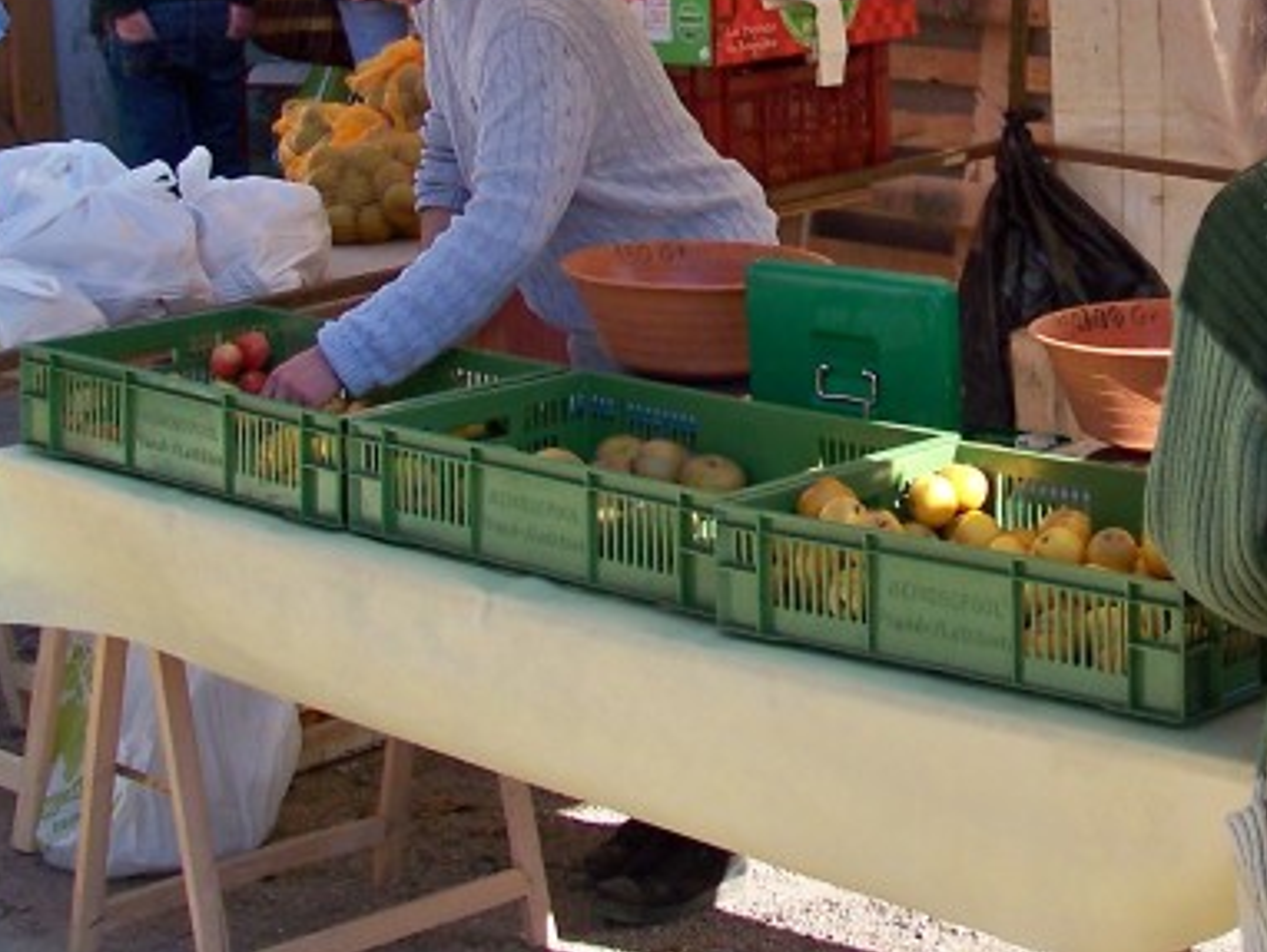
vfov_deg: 16.0
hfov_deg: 21.1
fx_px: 3369
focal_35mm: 92
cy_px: 212
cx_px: 985
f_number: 2.8
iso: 100
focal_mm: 5.85
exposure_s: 1/400
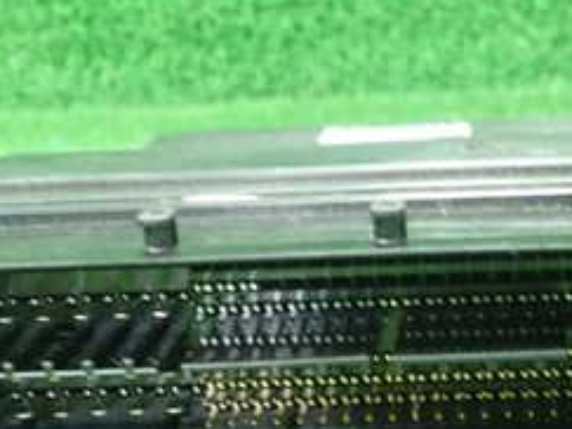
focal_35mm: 74
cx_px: 473
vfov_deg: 19.3
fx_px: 1222
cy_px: 427
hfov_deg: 25.8
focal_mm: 5.5
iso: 800
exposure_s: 1/40
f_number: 2.3
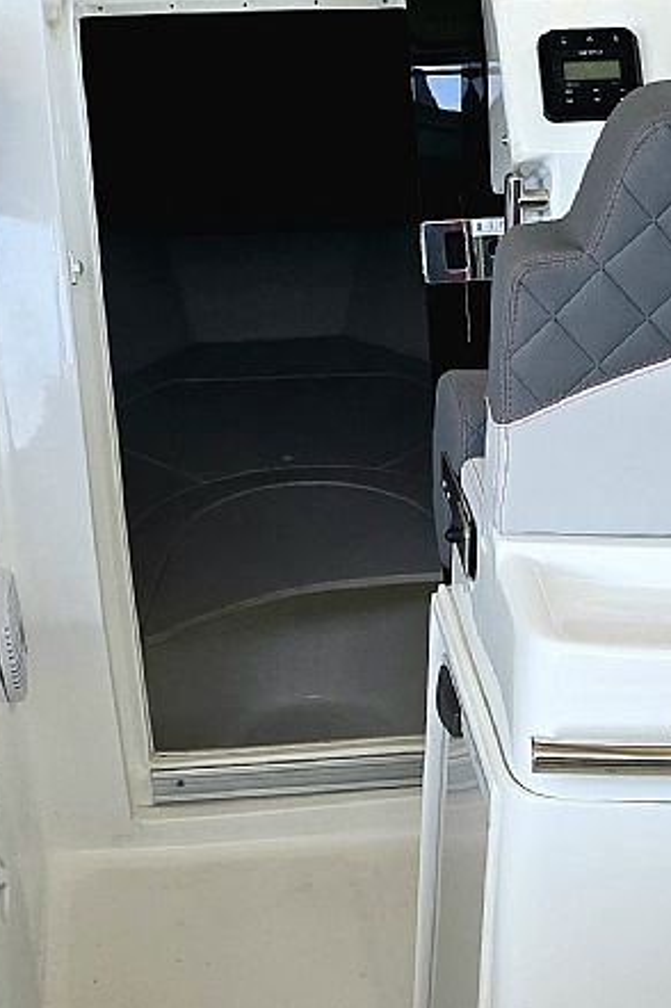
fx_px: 2184
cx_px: 504
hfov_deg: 17.4
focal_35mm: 78
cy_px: 944
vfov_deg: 25.1
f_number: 1.7
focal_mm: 6.3
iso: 100
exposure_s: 1/182
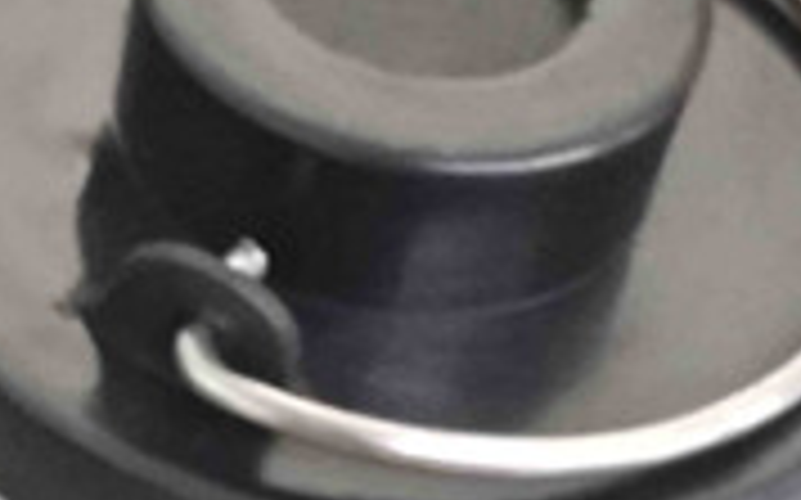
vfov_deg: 12.7
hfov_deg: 18.5
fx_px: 2247
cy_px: 311
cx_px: -306
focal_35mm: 103
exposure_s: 1/17
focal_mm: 3.81
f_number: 2.2
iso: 3200
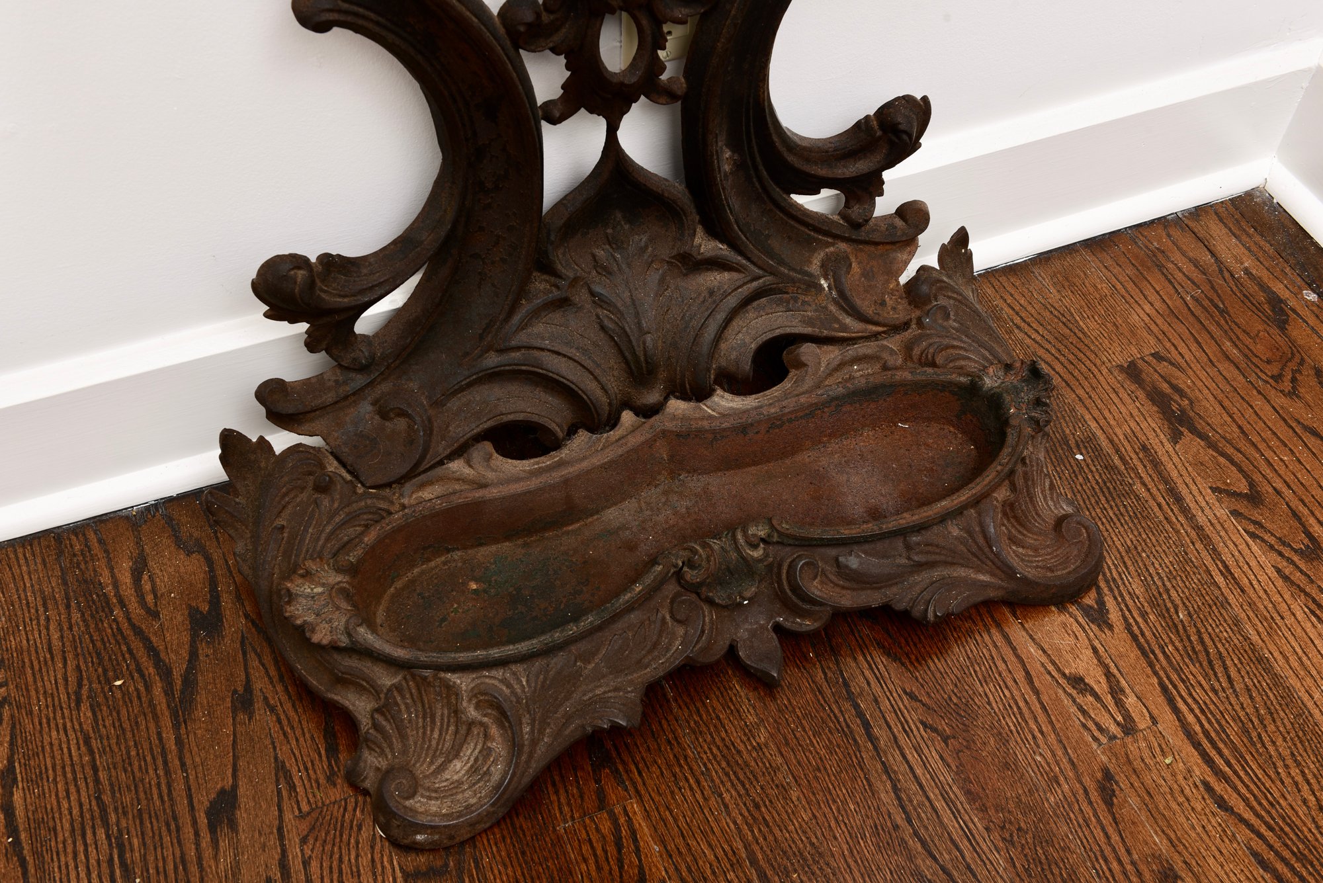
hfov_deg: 48.4
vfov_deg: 33.4
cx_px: 662
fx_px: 1470
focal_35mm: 40
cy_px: 442
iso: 125
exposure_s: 1/160
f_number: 10
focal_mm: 40
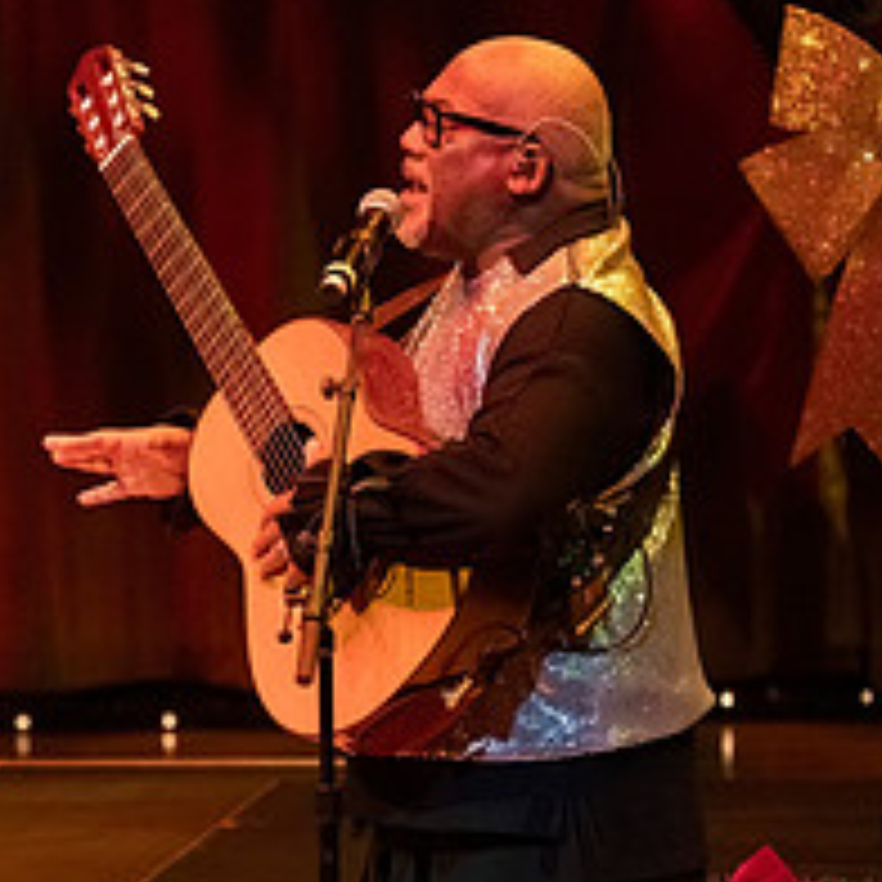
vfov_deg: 1.7
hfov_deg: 1.7
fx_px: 28884
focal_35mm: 1002
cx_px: -158
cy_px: 733
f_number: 7.1
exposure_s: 1/320
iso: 5000
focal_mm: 370
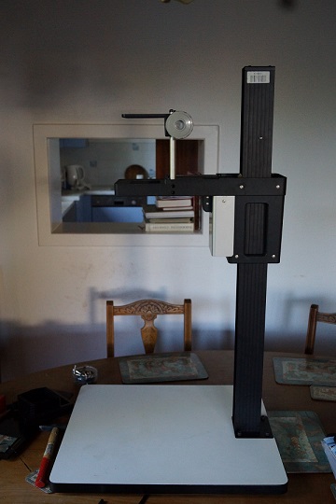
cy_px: 252
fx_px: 546
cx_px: 168
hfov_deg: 34.2
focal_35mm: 39
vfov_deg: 49.6
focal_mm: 26
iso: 1600
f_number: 4
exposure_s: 1/100
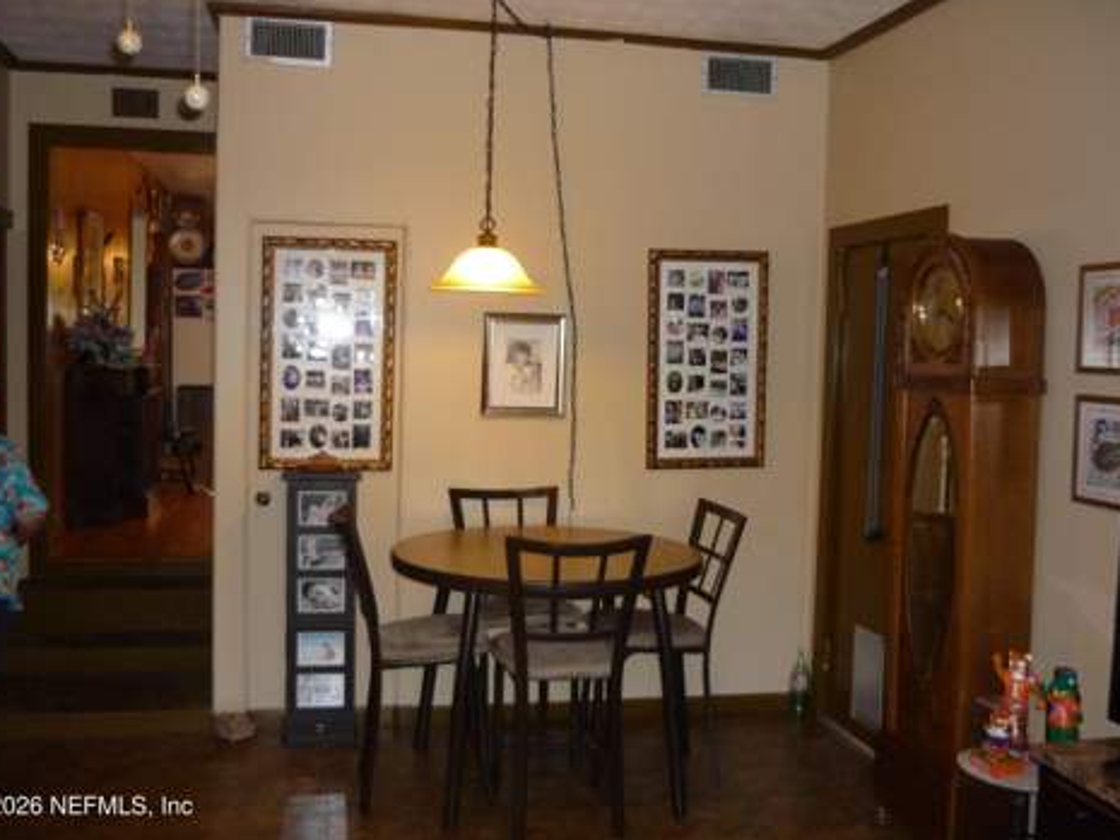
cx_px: 547
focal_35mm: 34
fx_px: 1100
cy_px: 410
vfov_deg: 41.8
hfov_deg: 53.9
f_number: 2.8
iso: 320
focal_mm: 5.5
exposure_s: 1/30
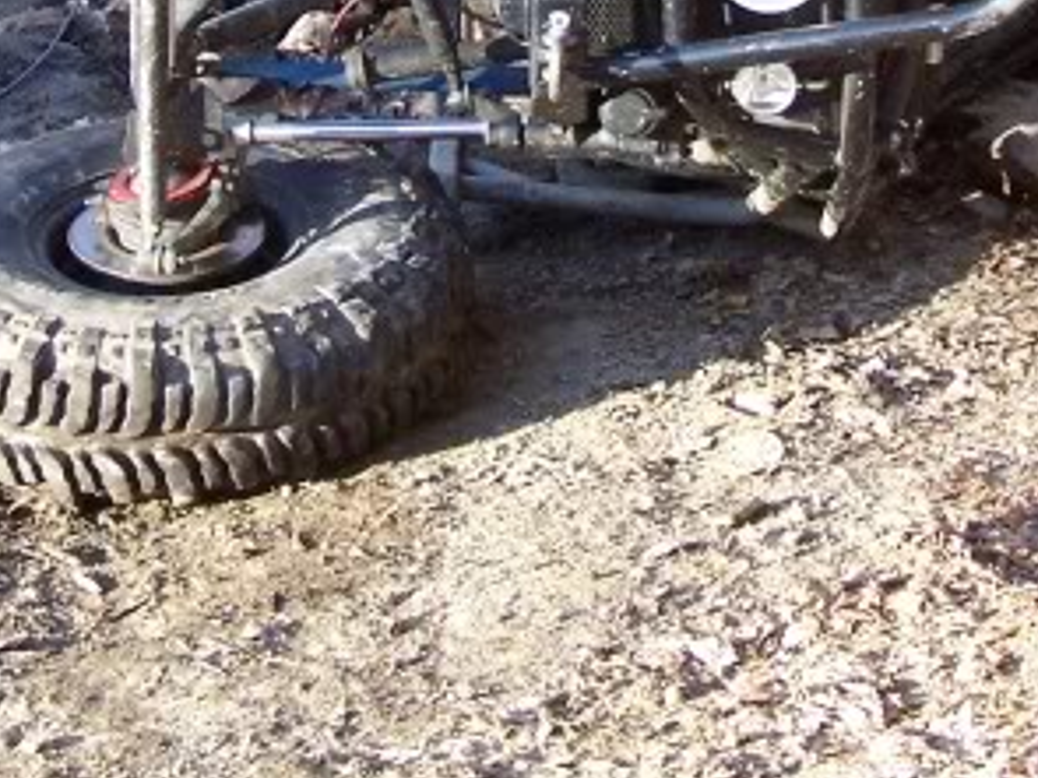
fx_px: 3087
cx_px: 559
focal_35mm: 103
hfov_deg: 19.1
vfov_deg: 13.9
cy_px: -208
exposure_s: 1/125
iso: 140
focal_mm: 6.3
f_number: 2.8
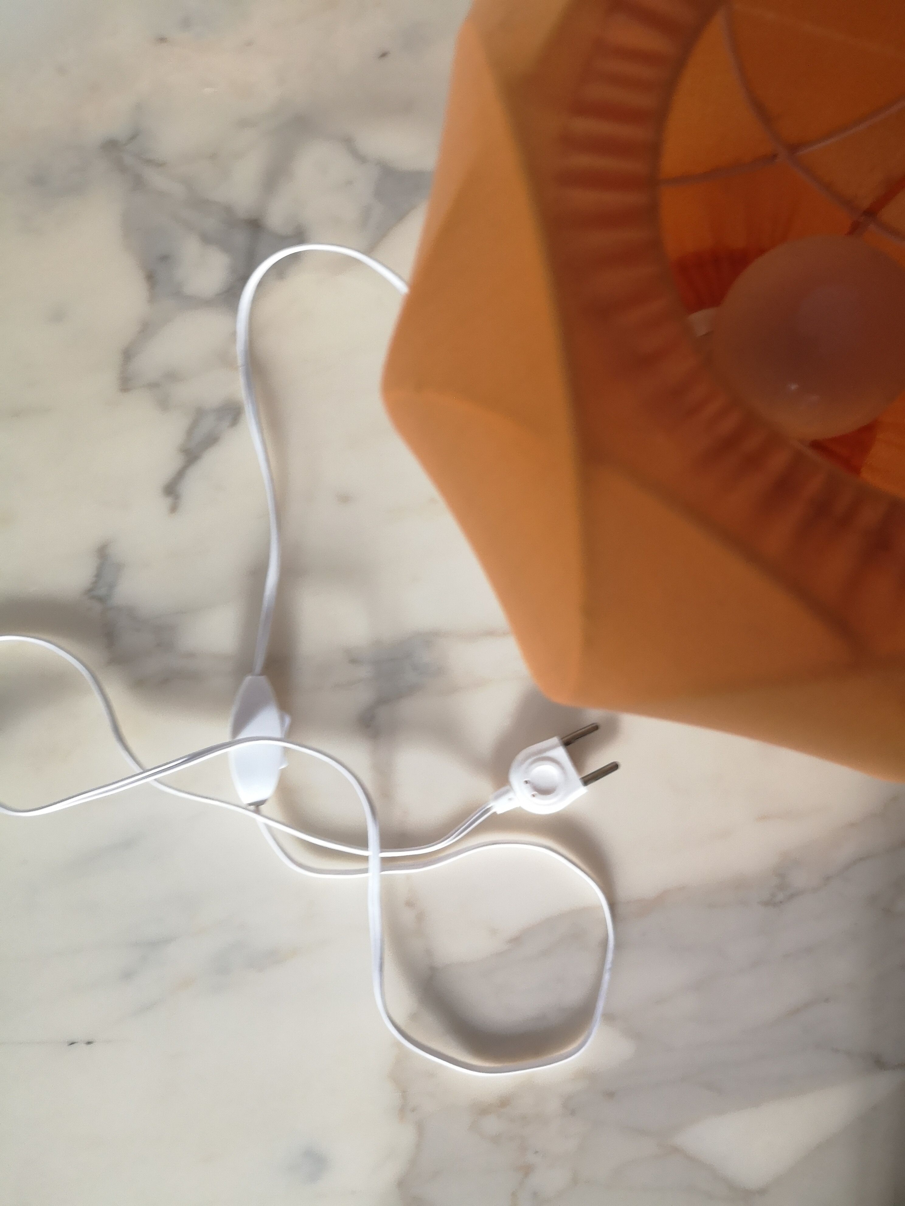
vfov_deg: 65.3
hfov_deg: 51.4
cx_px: 452
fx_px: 941
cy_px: 603
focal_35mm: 27
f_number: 1.8
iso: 320
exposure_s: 1/33.3
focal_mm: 3.95
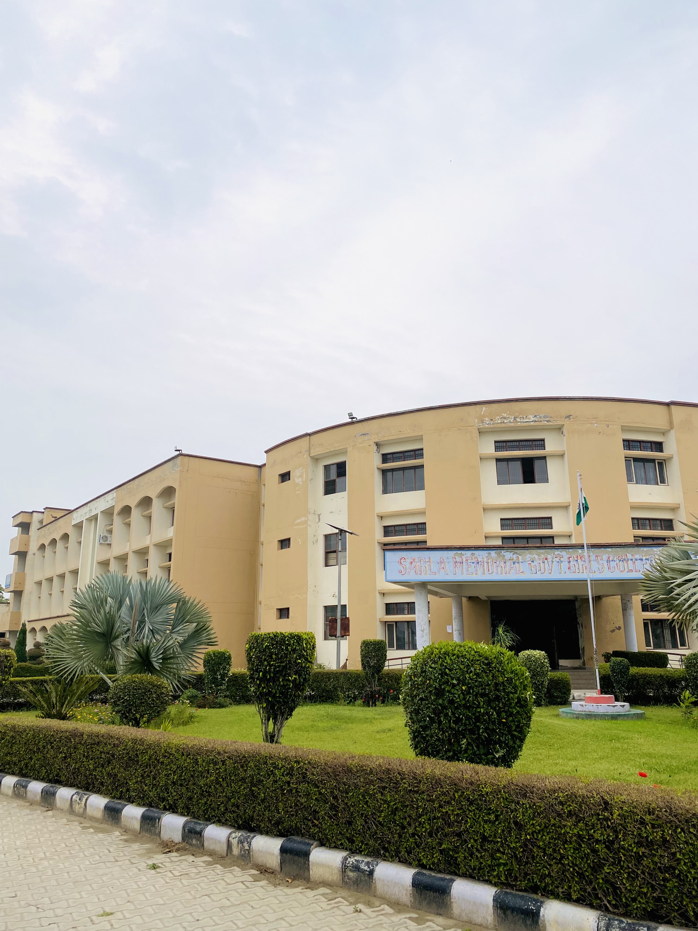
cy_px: 466
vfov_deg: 67.3
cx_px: 349
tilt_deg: +14.2
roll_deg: -0.7
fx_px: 699
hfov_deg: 53.1
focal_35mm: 26
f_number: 1.8
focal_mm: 4.25
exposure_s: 1/3125
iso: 32
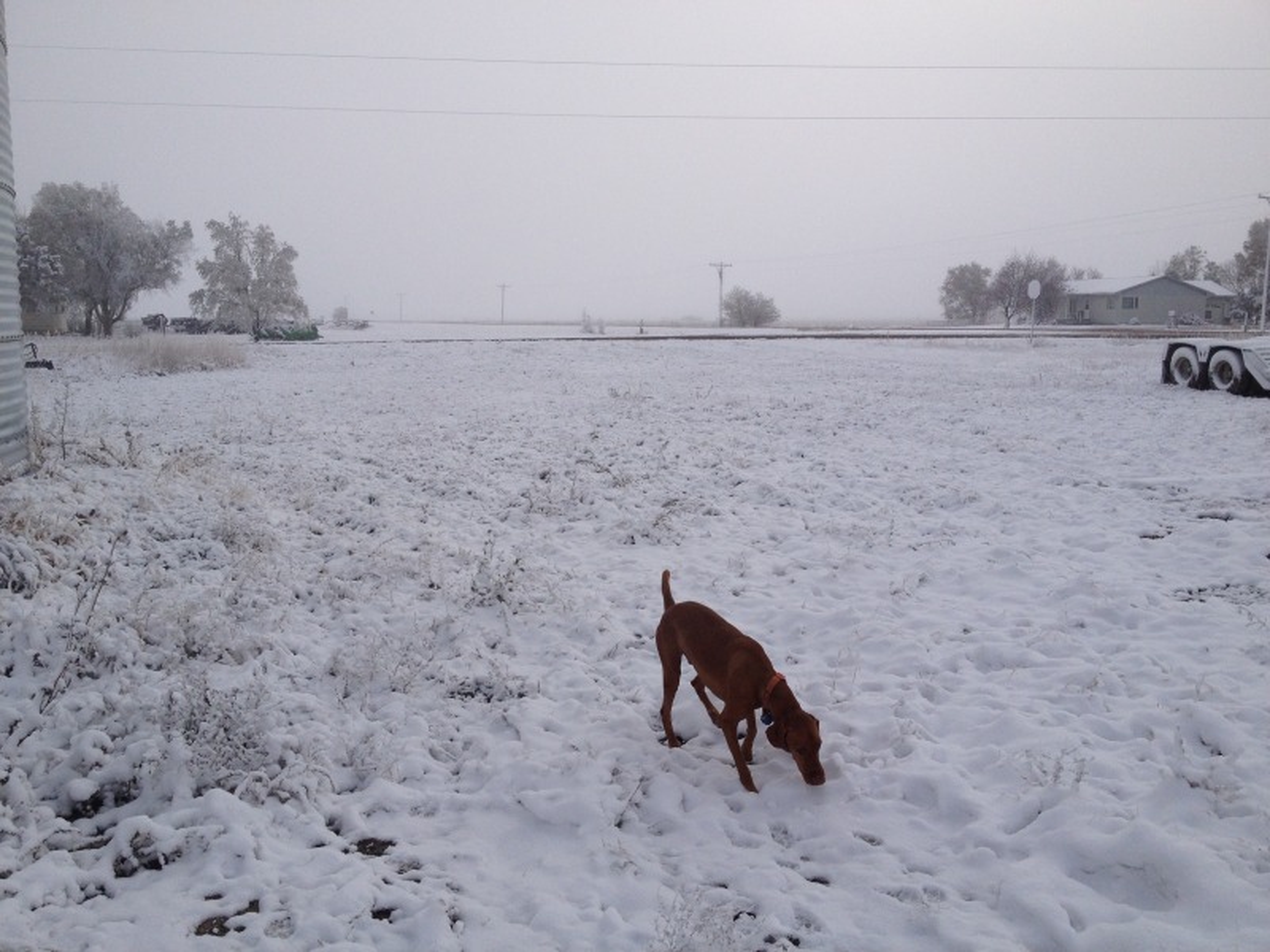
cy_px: 476
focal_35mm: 35
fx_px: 1284
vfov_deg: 40.7
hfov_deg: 52.6
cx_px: 635
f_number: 2.4
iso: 50
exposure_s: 1/3067
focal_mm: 4.28
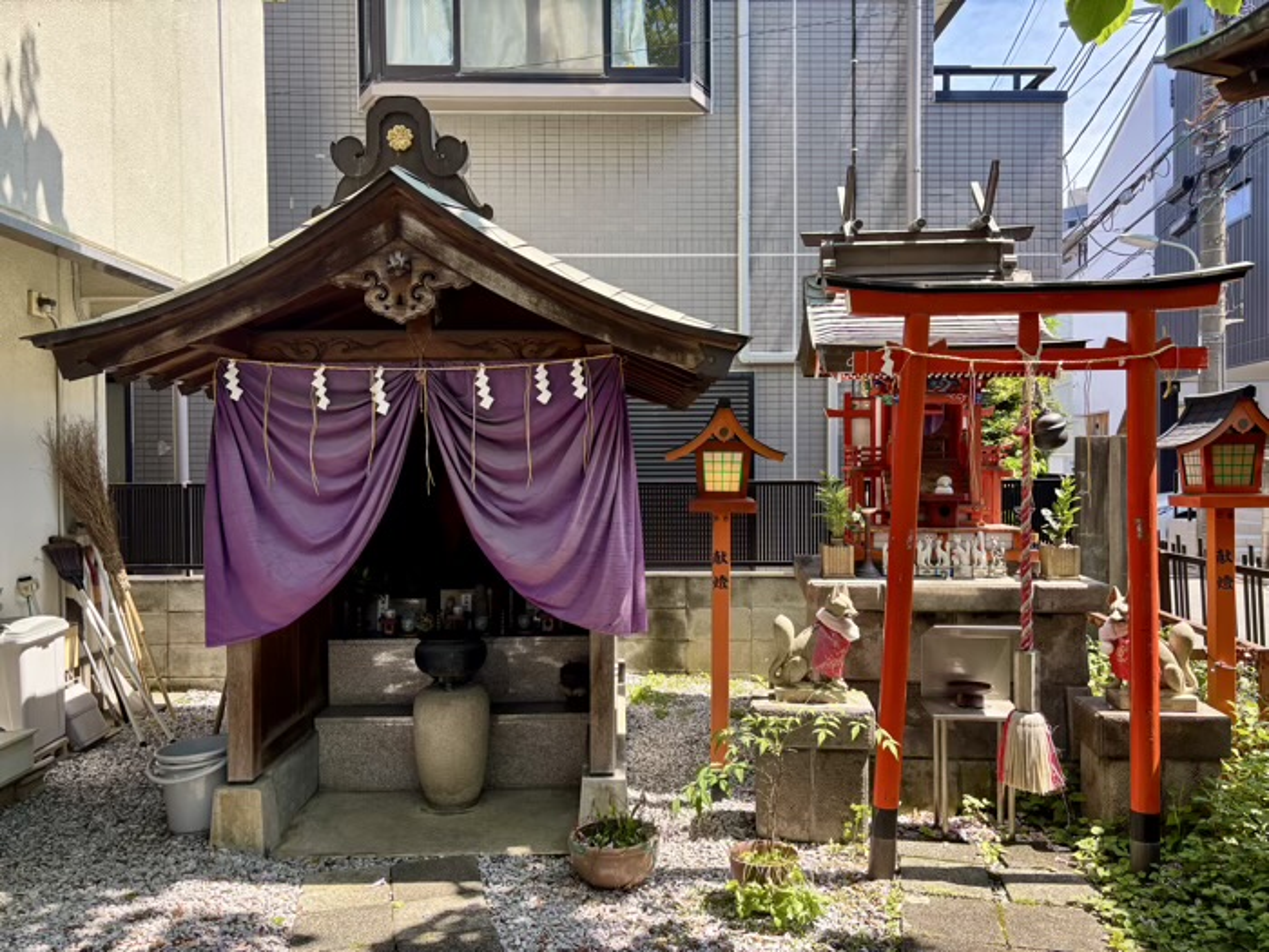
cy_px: 476
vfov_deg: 53.1
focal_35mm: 26
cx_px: 634
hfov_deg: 67.3
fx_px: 953
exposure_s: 1/384
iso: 50
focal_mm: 5.96
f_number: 1.6
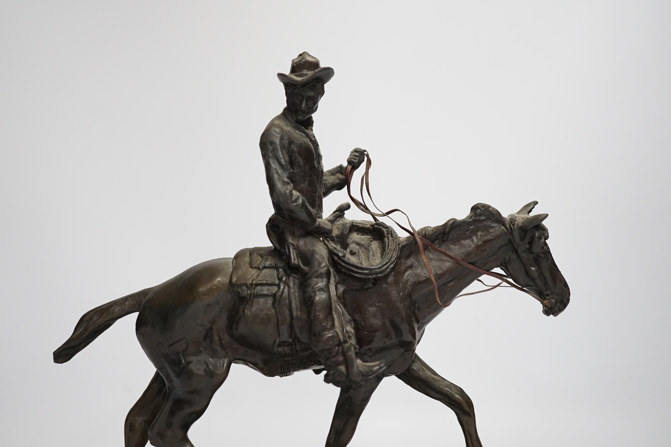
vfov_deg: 29.9
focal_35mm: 45
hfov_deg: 43.6
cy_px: 224
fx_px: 839
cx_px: 336
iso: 500
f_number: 3.5
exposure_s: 1/60
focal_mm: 30
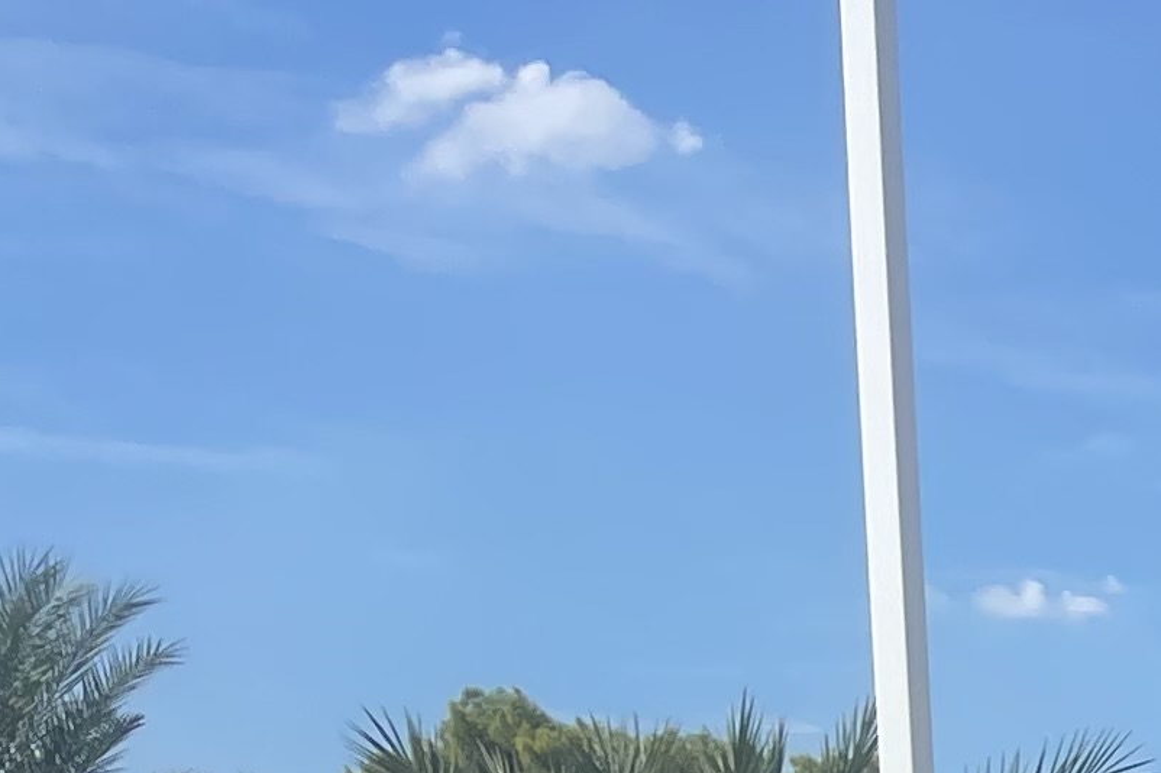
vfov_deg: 8.7
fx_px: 4384
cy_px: 2166
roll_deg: -0.6
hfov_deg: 12.5
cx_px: 2590
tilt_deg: -9.7
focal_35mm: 136
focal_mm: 4.2
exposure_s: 1/3861
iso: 32
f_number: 1.6
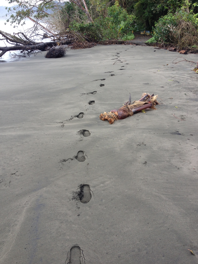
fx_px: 267
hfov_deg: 40.7
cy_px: 132
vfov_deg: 52.6
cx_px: 99
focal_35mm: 35
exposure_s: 1/283
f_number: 2.4
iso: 50
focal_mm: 4.28
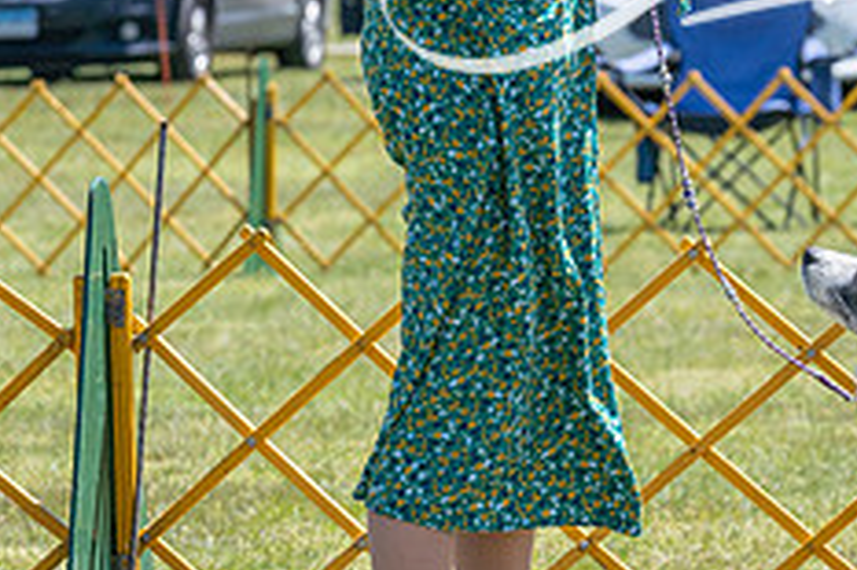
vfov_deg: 3.5
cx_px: 1041
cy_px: 151
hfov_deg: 5.3
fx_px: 9206
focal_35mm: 387
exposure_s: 1/1600
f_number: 7.1
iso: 400
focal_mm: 128
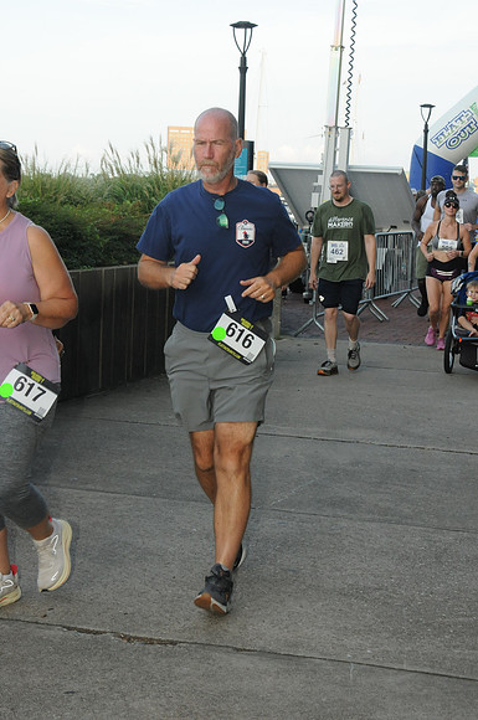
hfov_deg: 18.9
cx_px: 239
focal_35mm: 72
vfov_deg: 28.1
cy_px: 360
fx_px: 1438
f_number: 13
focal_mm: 48
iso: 800
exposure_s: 1/250
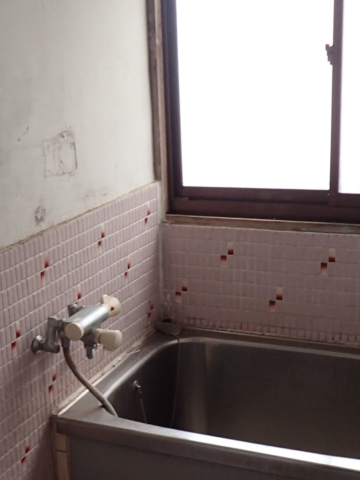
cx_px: 92
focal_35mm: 60
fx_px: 832
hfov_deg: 24.2
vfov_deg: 32.0
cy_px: 312
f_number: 2
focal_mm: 4.5
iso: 200
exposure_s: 1/50
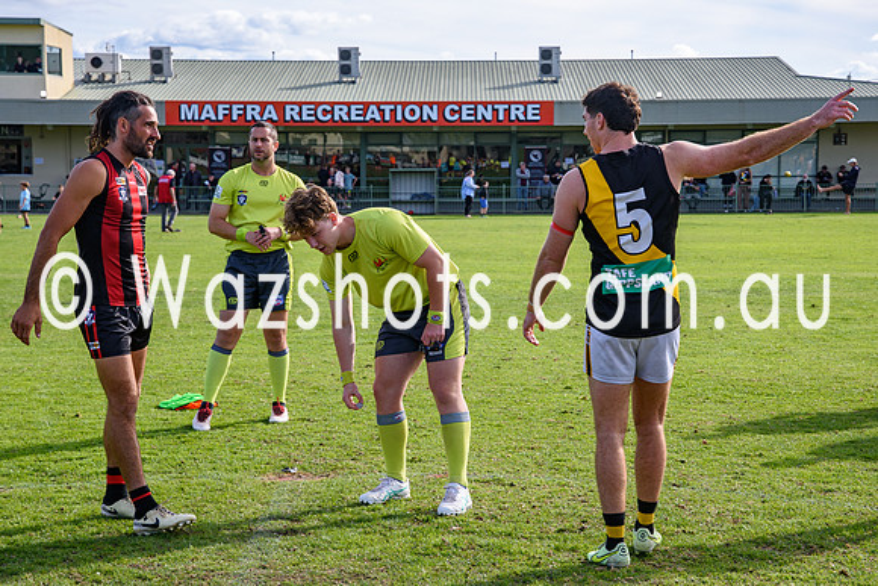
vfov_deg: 16.8
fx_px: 1986
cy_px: 304
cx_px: 426
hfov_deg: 24.9
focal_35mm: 81
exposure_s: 1/400
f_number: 5
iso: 100
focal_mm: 46
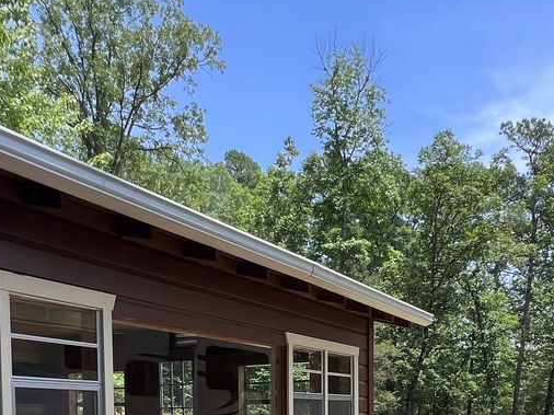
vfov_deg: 33.7
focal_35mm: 37
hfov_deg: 49.9
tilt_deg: -3.9
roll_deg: +0.2
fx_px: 592
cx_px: 324
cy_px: 456
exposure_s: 1/356
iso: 32
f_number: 1.8
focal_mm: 1.57
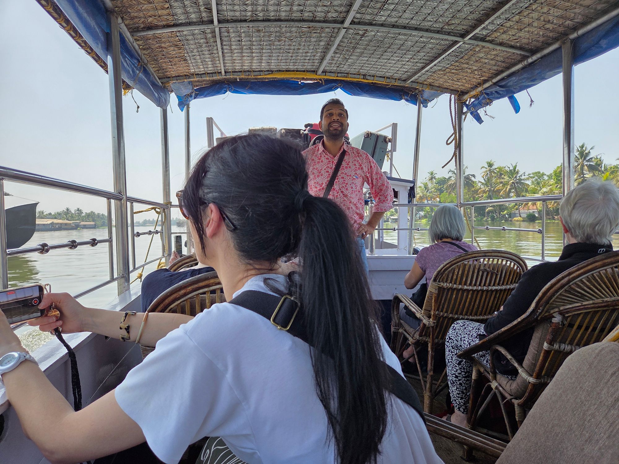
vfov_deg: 58.9
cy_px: 232
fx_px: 411
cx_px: 310
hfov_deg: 73.9
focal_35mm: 23
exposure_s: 1/2423
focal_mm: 5.4
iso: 80
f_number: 1.8
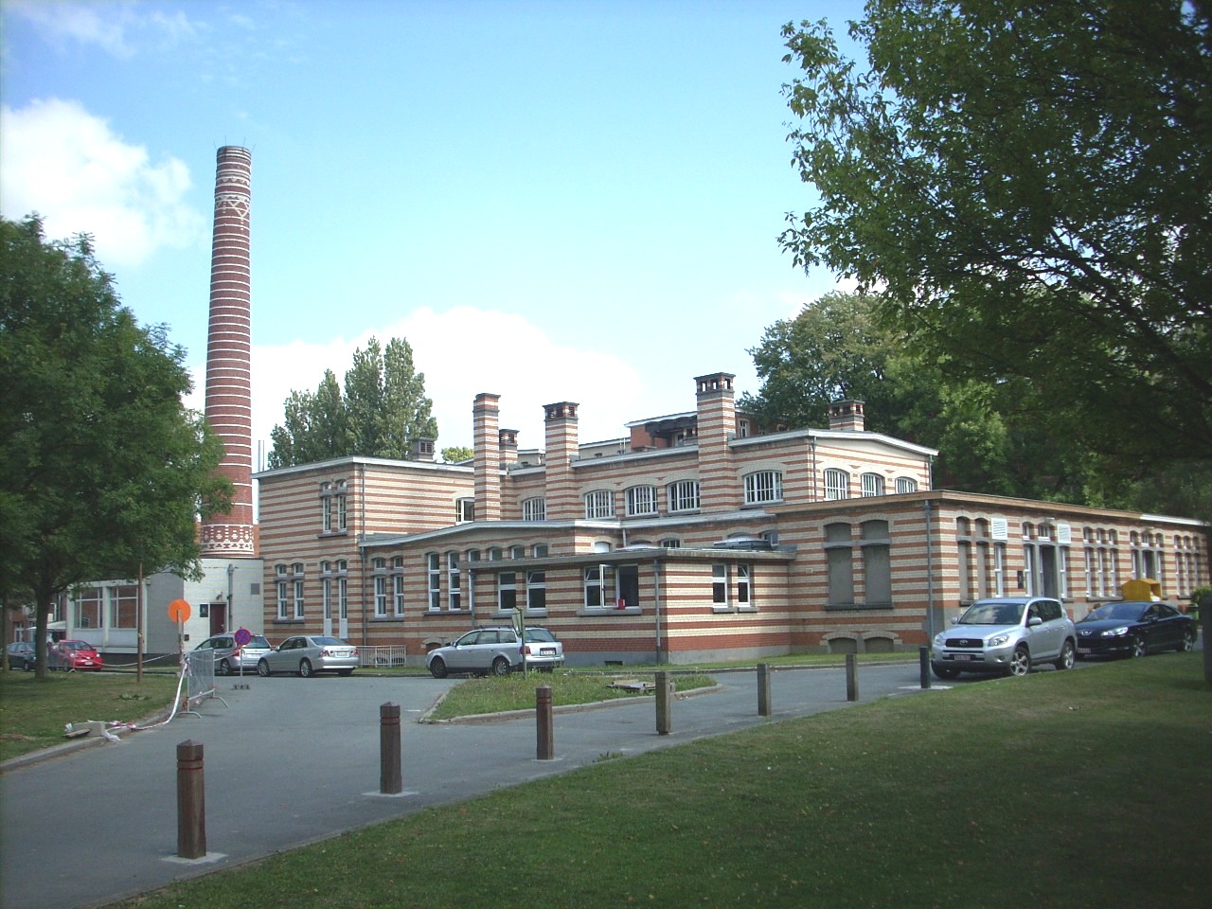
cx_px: 606
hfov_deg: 50.1
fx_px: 1295
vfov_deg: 38.7
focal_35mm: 37
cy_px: 454
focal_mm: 6.2
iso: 64
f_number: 5.6
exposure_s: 1/250
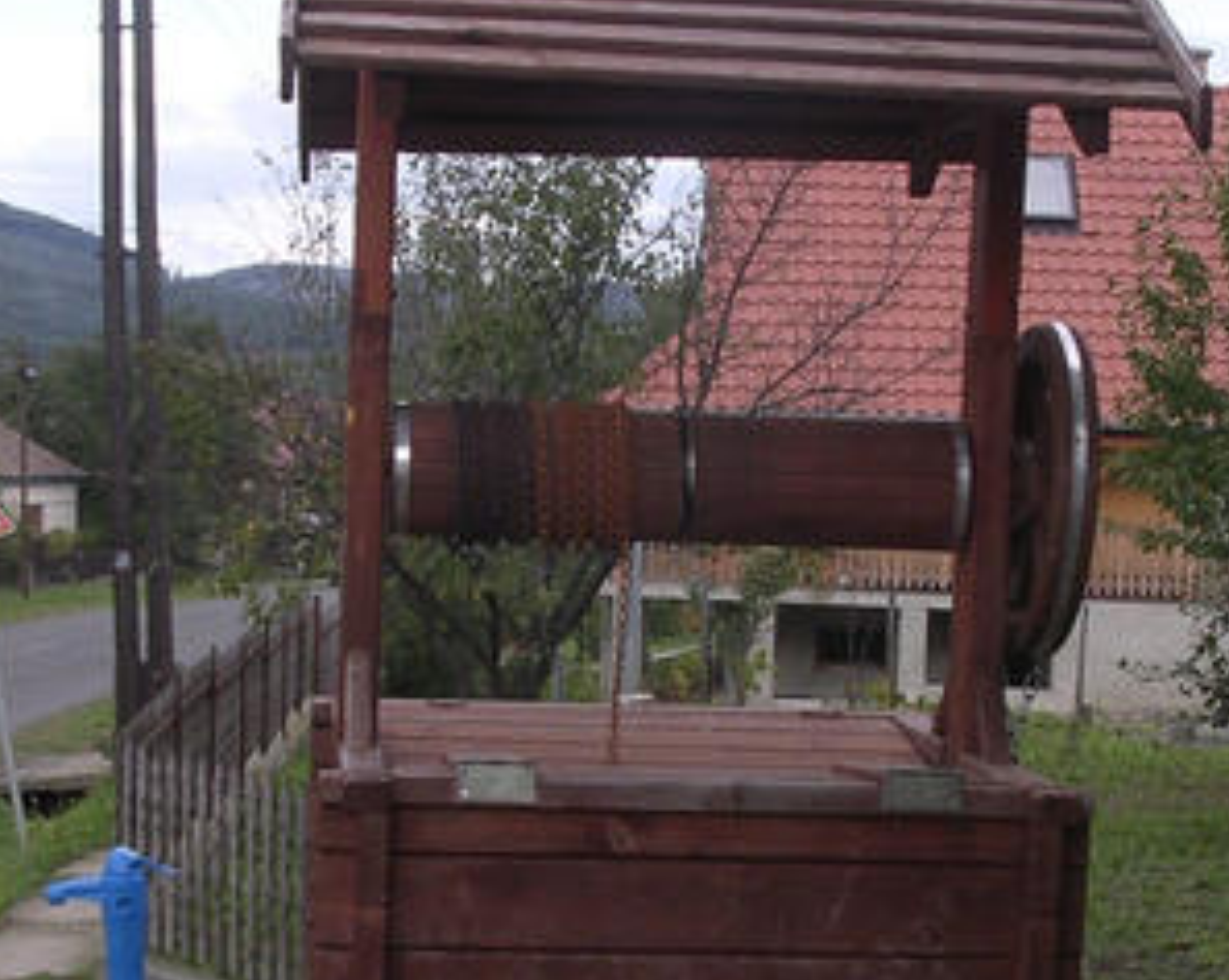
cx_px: 612
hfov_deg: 23.9
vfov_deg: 19.1
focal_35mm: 80
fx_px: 2907
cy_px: 666
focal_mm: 5.8
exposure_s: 1/141
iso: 100
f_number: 5.6
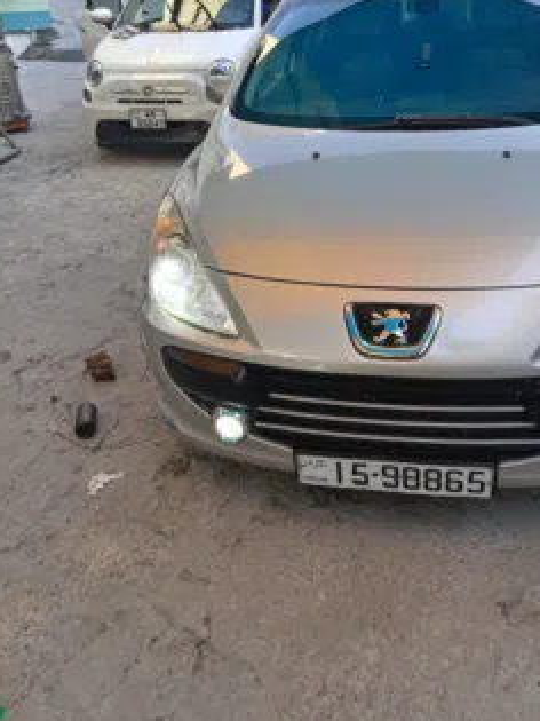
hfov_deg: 42.6
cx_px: 334
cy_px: 291
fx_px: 687
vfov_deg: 55.0
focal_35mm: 33
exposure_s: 1/60
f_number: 1.8
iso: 103
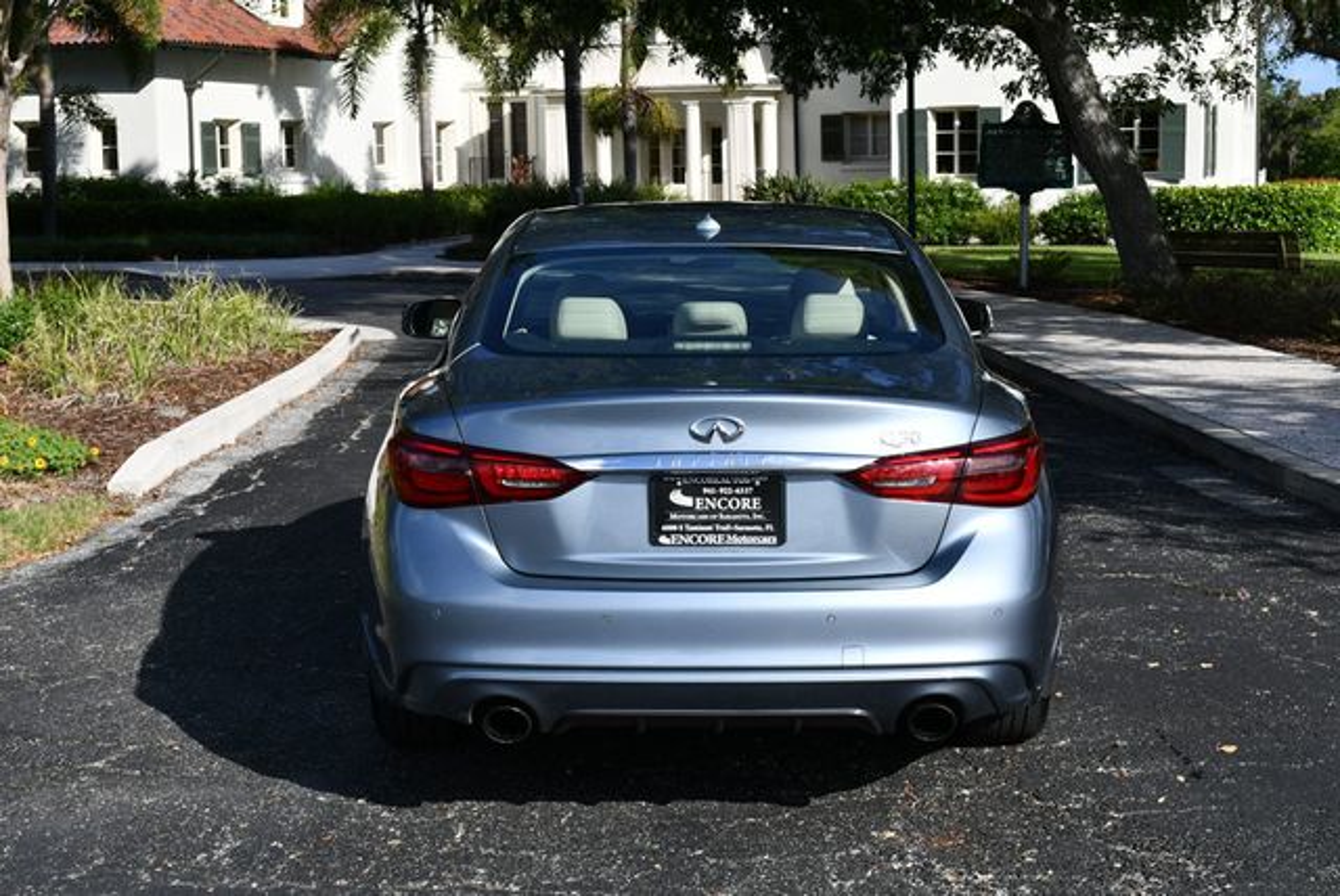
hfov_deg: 33.4
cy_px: 448
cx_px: 670
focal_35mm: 60
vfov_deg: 22.7
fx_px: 2235
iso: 100
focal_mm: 30
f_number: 8
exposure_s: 1/250
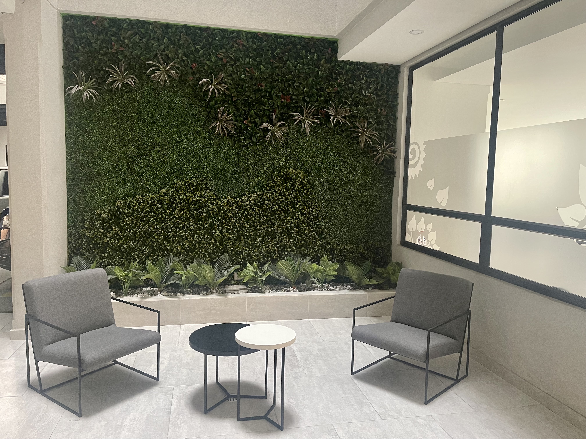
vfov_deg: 53.1
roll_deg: -1.7
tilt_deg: -5.6
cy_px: 220
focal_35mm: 26
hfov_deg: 67.3
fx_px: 440
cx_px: 293
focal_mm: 5.1
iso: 320
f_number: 1.6
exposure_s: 1/60
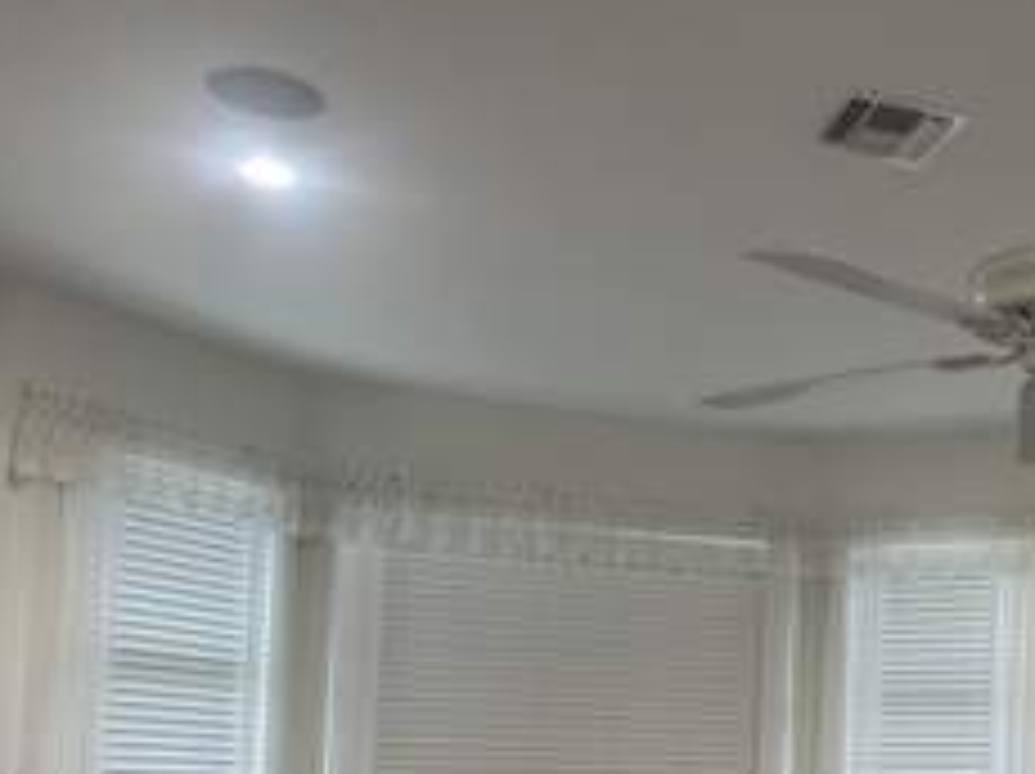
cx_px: 918
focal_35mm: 50
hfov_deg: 36.1
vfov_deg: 28.1
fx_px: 1493
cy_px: 677
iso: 125
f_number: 1.78
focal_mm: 6.86
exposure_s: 1/60
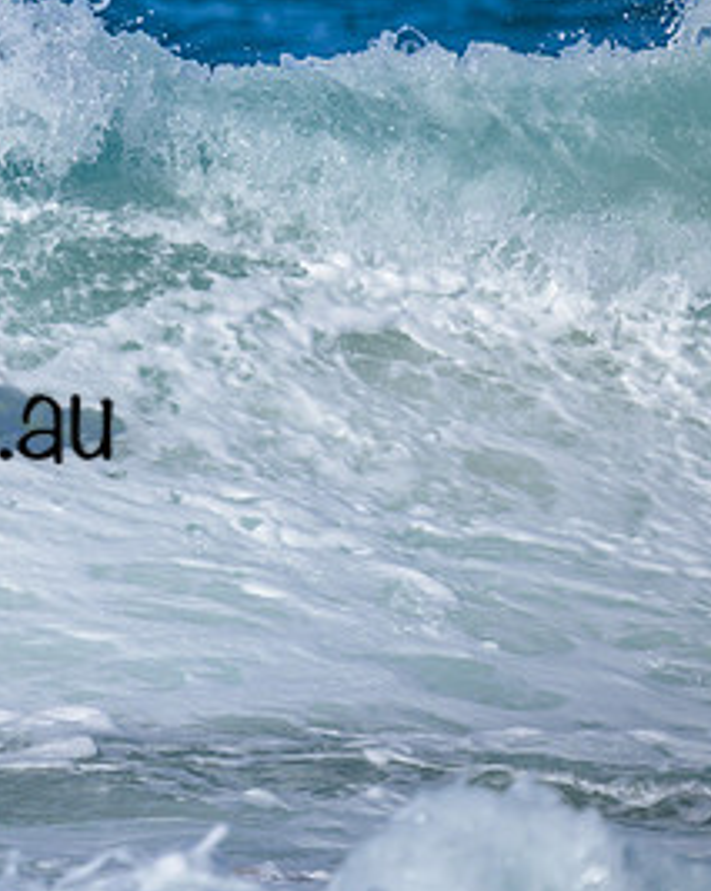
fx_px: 54674
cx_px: -367
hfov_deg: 0.7
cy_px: 367
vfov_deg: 0.9
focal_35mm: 2075
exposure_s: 1/2000
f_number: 6.3
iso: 180
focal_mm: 800
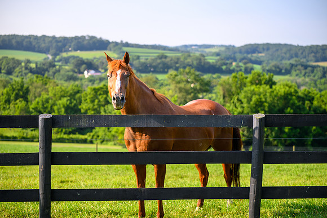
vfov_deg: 19.5
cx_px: 164
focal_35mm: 70
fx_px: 636
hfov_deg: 28.8
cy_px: 109
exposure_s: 1/800
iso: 100
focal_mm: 70
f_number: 2.8
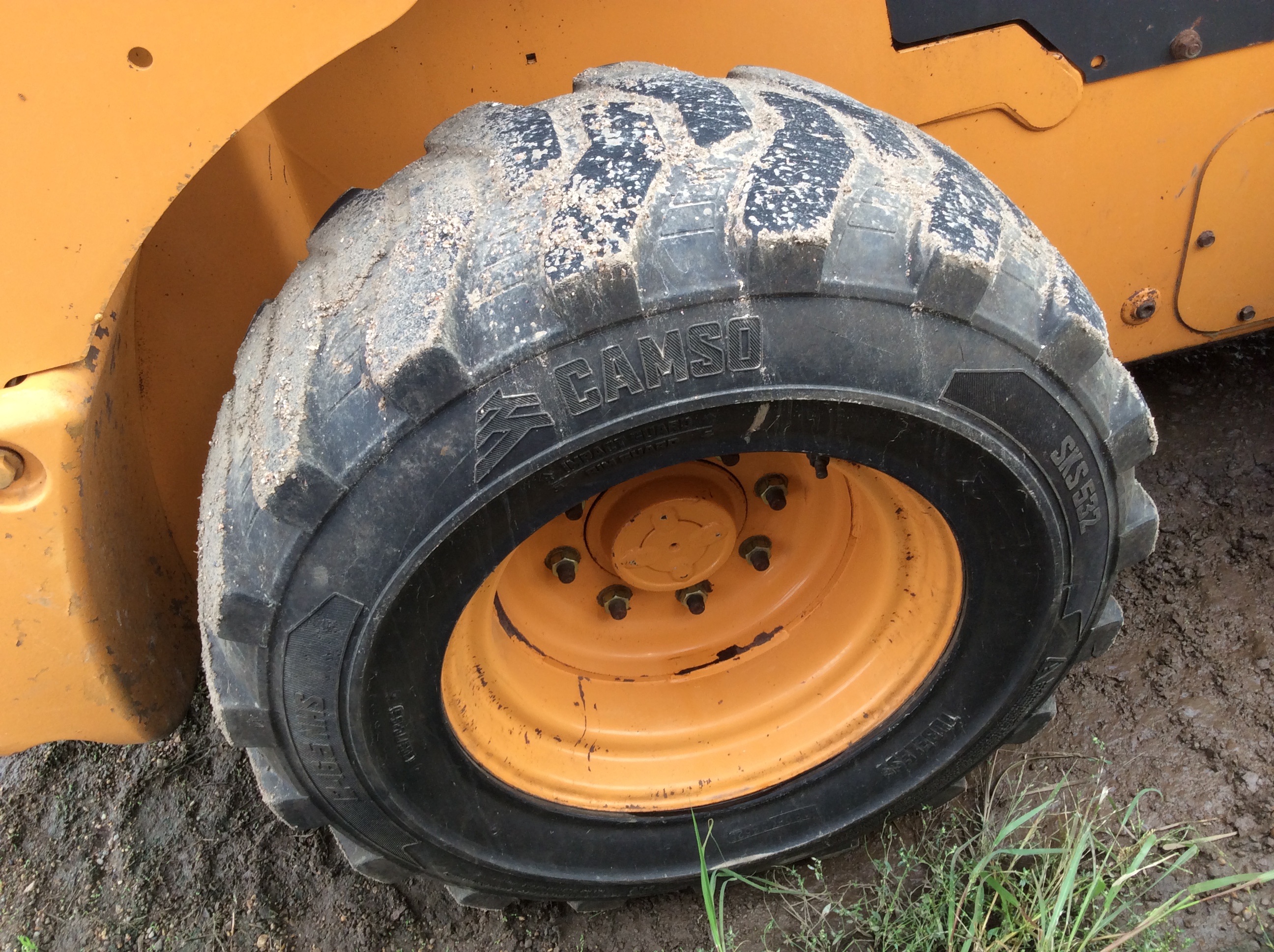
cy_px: 476
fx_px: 1176
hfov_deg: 56.9
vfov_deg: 44.1
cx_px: 637
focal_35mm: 32
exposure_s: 1/120
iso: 32
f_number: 2.4
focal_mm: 3.3
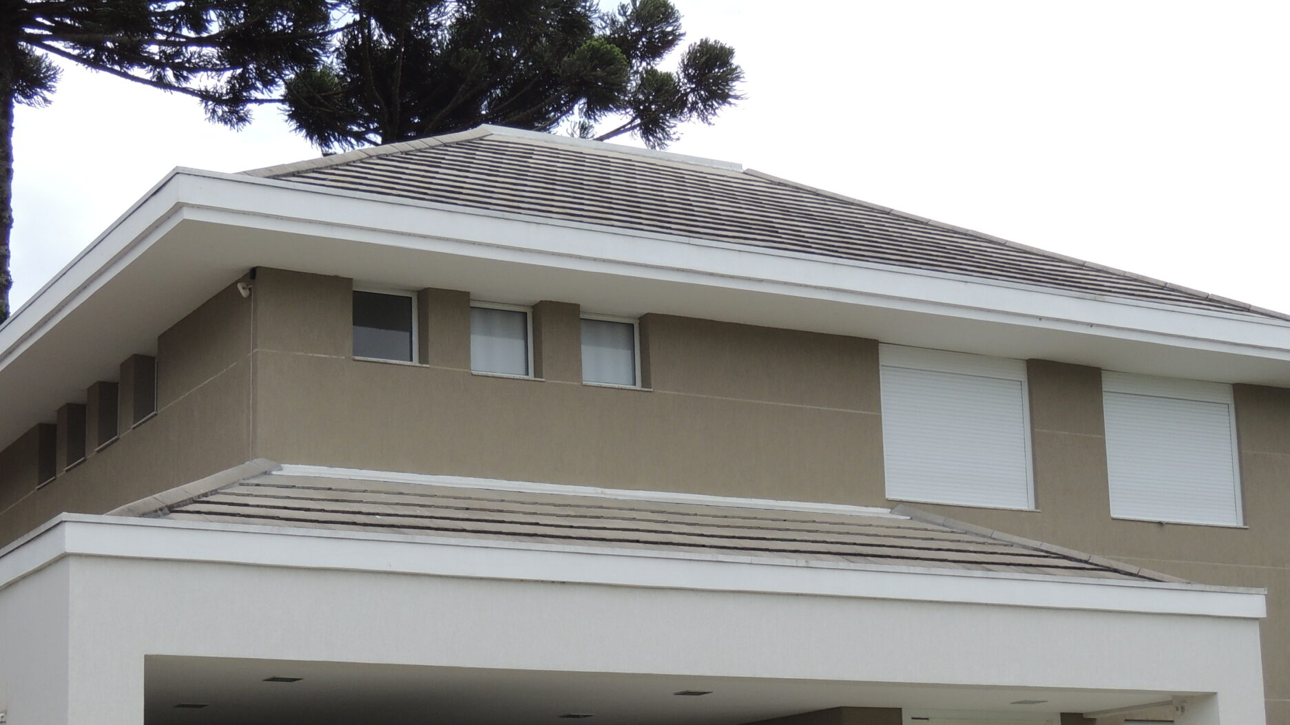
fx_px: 2394
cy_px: 536
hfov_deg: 30.1
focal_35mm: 70
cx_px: 584
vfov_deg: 17.1
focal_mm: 8.3
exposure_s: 1/640
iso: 100
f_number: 3.5
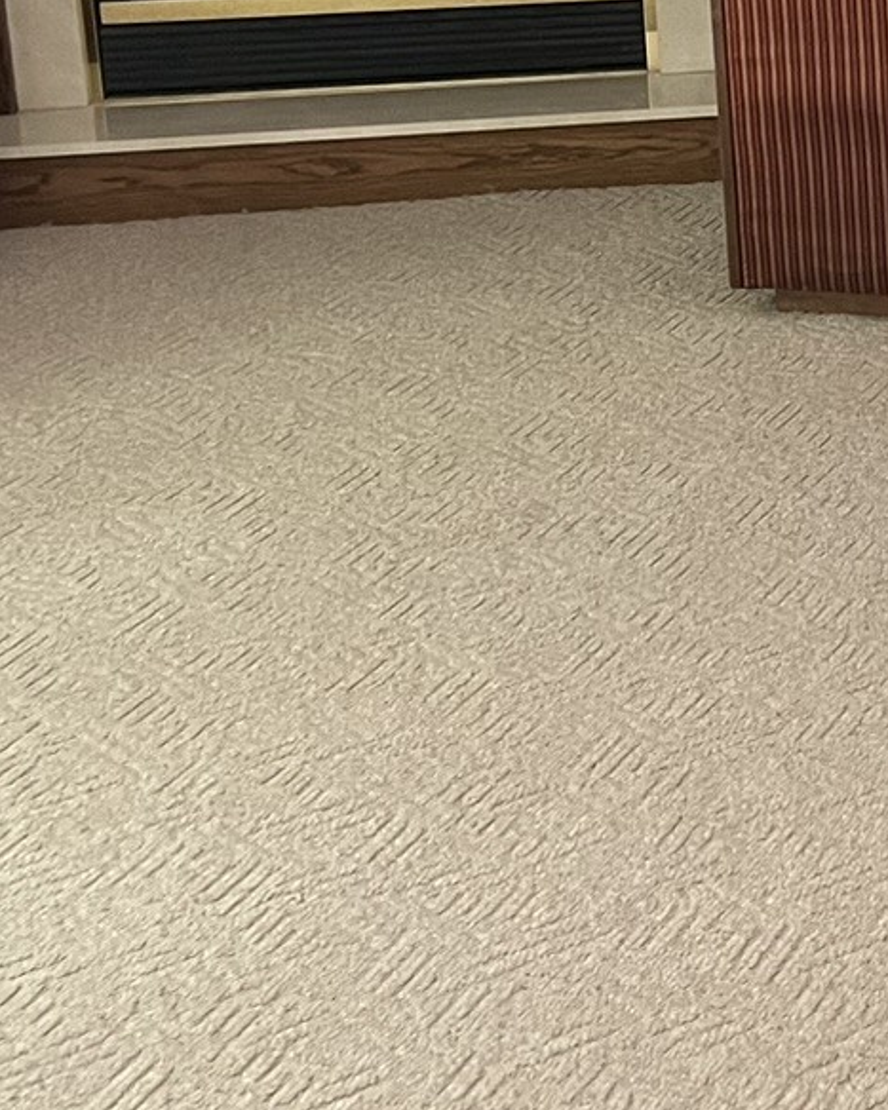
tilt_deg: -15.3
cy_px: -2
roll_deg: +0.0
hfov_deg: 15.8
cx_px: 1365
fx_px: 2925
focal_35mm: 89
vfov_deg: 20.8
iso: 500
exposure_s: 1/49
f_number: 1.6
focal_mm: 5.1
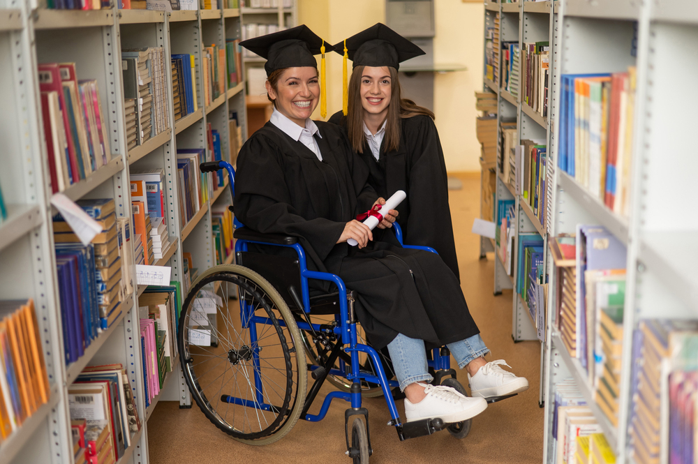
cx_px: 349
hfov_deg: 39.6
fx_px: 969
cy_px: 232
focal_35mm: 50
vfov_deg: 26.9
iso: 250
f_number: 1.8
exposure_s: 1/100
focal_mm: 50
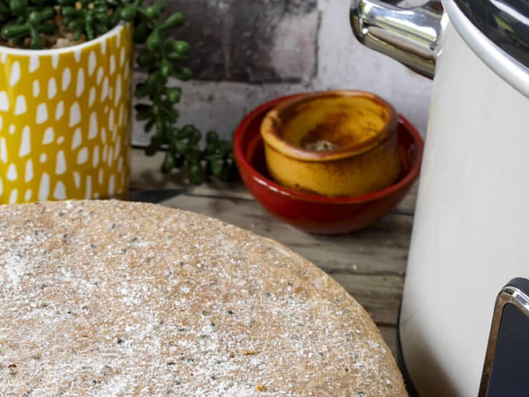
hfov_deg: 18.2
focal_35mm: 107
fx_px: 1636
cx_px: 90
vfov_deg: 13.4
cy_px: 492
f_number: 4.5
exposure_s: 1/20
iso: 200
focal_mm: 20
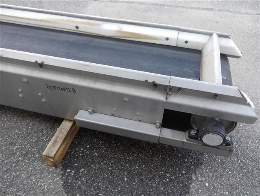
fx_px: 225
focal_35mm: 30
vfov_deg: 46.8
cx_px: 130
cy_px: 98
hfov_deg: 59.9
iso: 160
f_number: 4.5
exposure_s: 1/125
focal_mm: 15
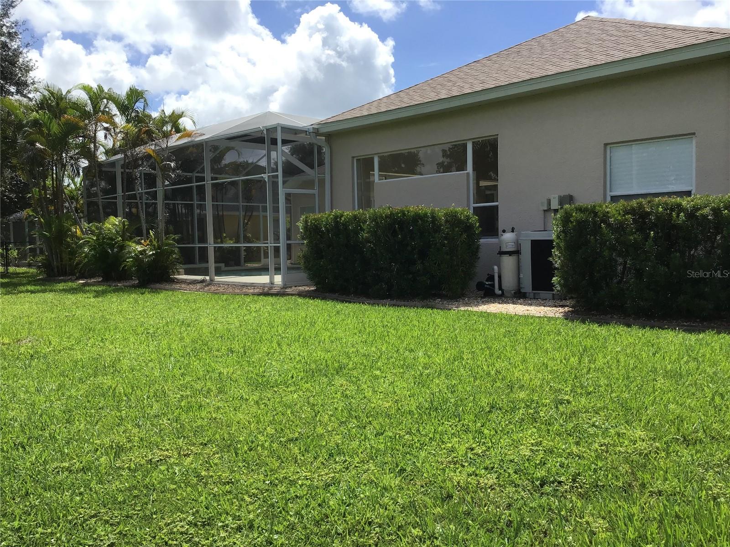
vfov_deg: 45.4
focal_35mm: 31
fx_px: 654
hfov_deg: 58.4
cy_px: 274
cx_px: 365
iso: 25
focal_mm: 3.3
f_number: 2.4
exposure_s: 1/1508
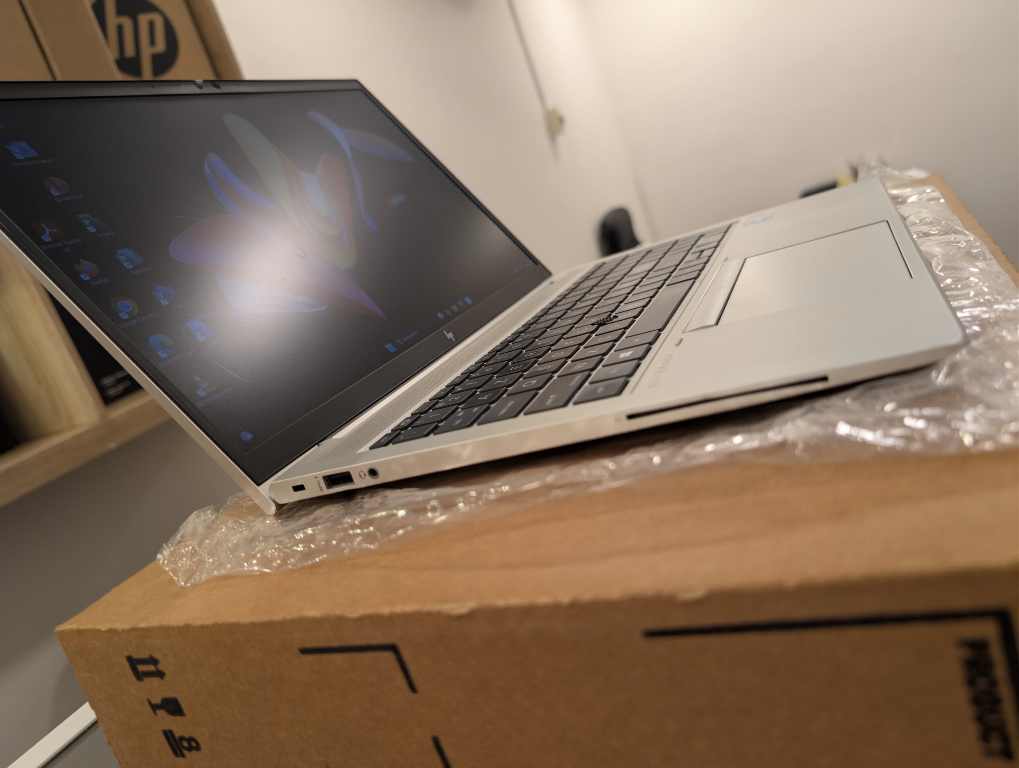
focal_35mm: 24
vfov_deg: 56.9
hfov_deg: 71.5
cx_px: 510
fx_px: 708
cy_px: 384
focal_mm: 6.9
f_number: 1.68
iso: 27
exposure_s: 1/51.4
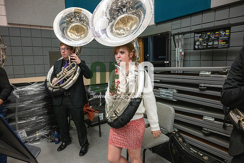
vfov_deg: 53.2
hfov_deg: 73.7
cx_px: 122
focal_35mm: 24
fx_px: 163
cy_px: 82
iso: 10000
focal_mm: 24
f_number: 4
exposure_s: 1/500
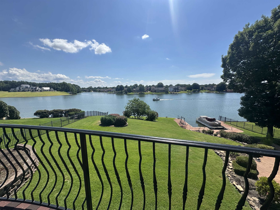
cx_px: 140
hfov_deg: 102.1
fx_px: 113
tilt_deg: -8.0
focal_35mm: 14
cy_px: 105
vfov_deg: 85.7
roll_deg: +0.3
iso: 50
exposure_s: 1/3040
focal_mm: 2.22
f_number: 2.2
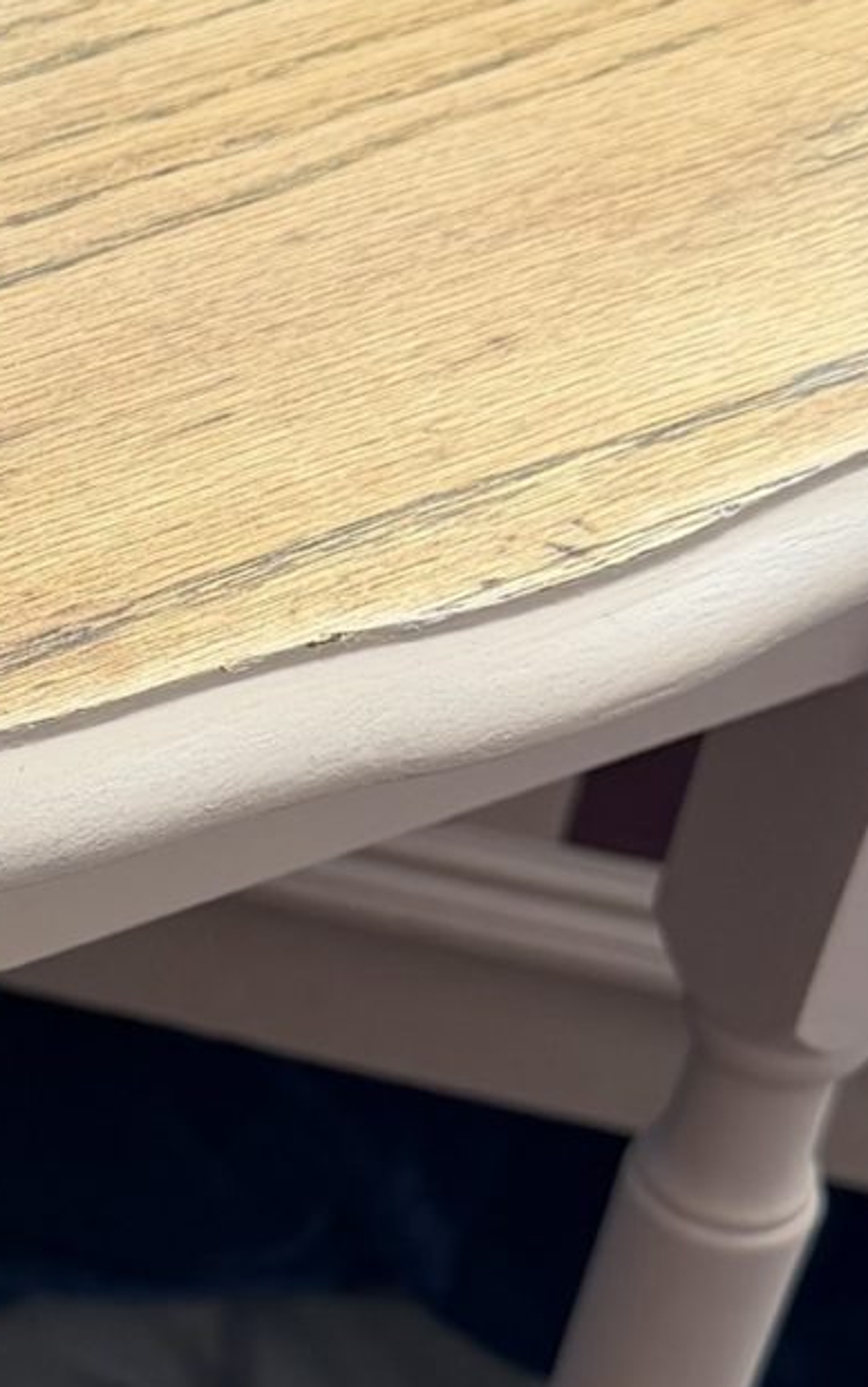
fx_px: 3970
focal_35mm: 105
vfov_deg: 19.7
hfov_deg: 11.9
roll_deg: -5.0
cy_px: 982
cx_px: -459
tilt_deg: -42.7
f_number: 1.78
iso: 125
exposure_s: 1/50
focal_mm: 6.76
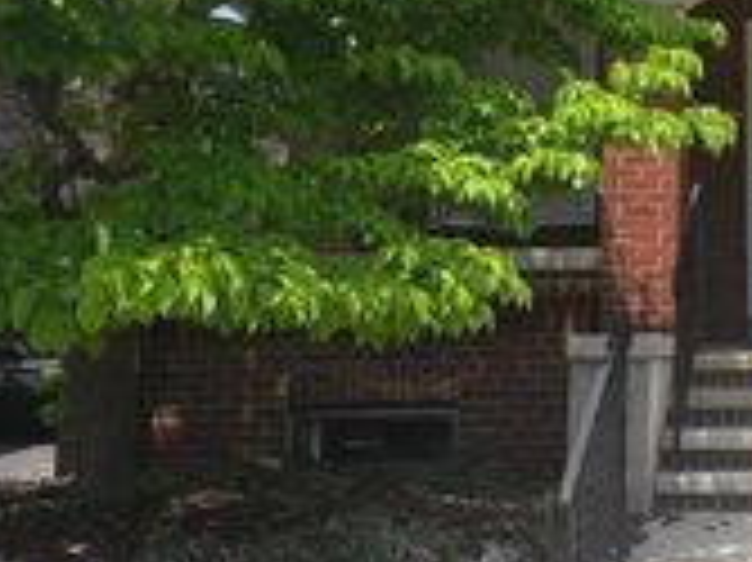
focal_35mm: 69
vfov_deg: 21.0
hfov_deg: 26.3
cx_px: 793
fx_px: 1498
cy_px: 92
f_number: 1.7
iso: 80
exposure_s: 1/3697
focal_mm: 6.3
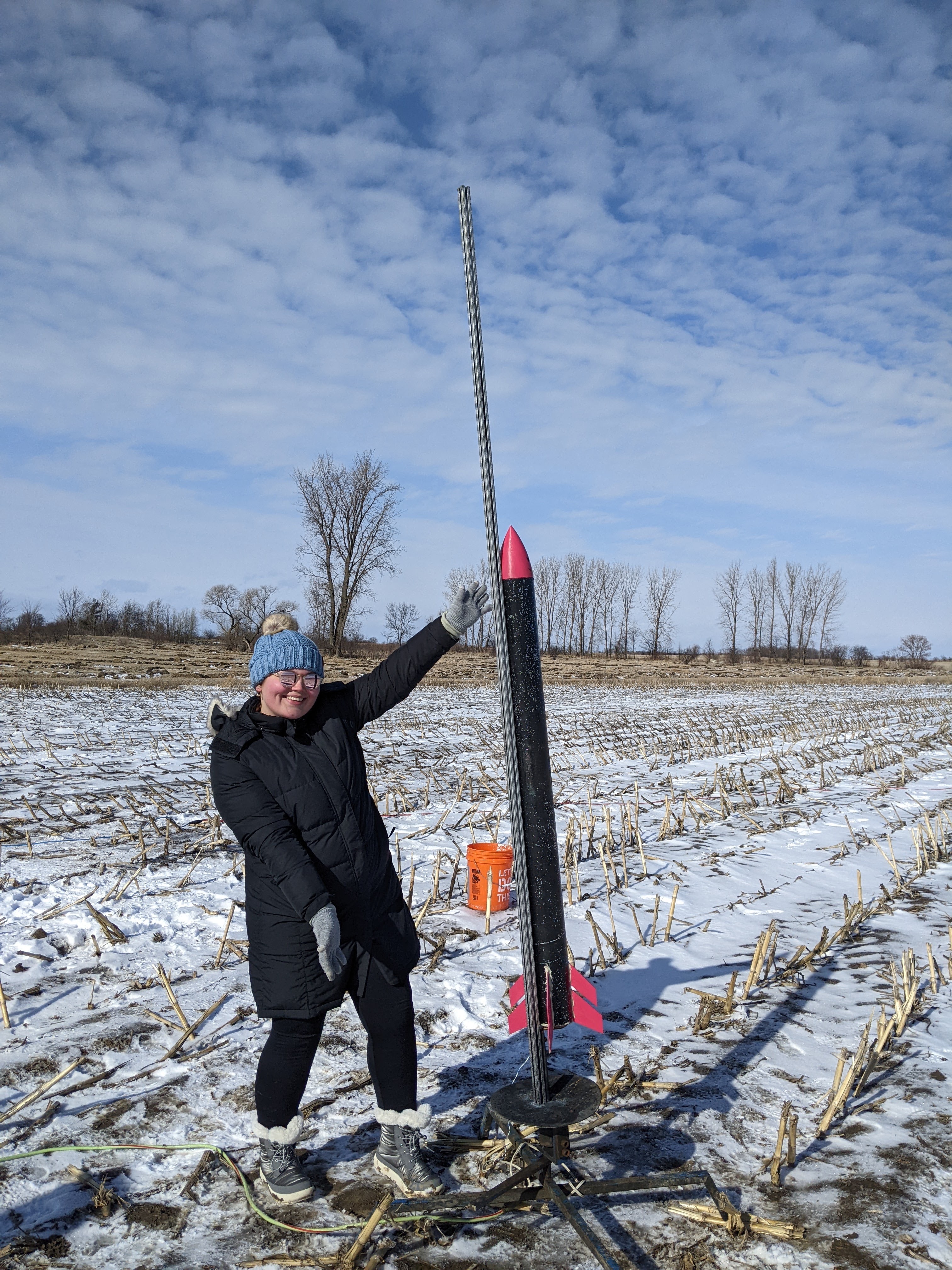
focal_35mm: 27
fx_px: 990
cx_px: 476
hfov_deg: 51.4
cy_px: 635
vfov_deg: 65.3
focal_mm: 4.44
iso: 69
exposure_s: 1/7813
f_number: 1.8
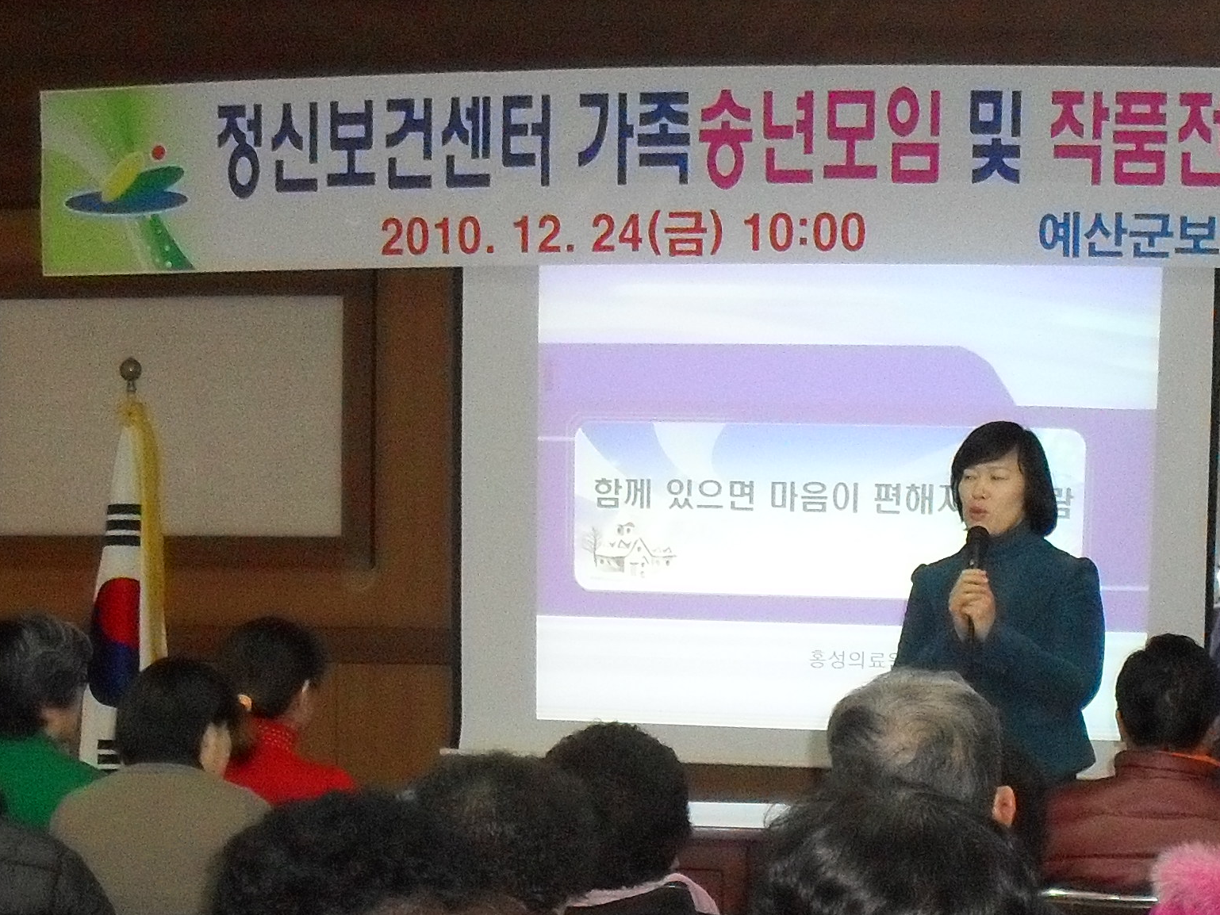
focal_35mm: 83
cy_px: 905
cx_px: 937
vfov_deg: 17.4
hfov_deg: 23.3
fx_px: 2926
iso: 400
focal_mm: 6.3
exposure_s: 1/45
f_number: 3.2
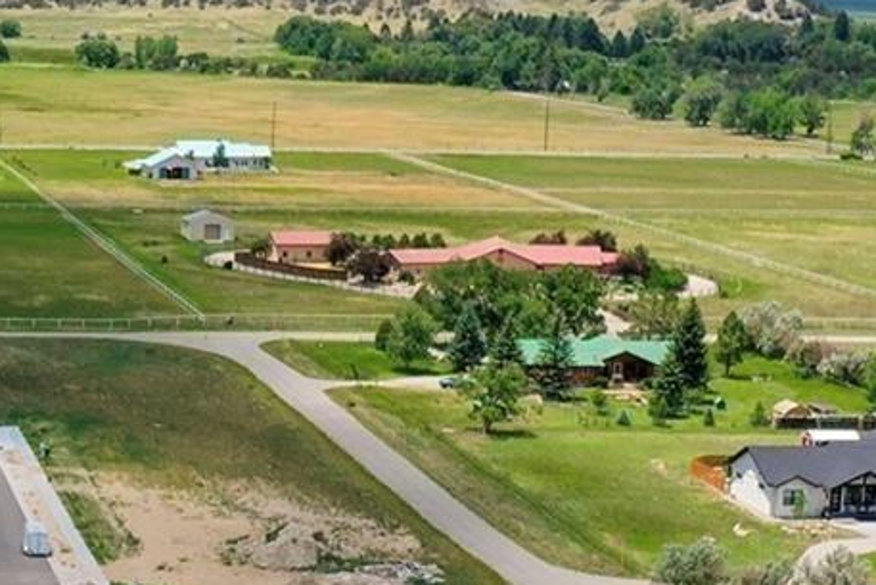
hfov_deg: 19.1
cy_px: 433
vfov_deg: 13.9
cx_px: -284
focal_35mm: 98
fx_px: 2385
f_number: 6.3
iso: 100
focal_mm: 10.26
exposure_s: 1/500
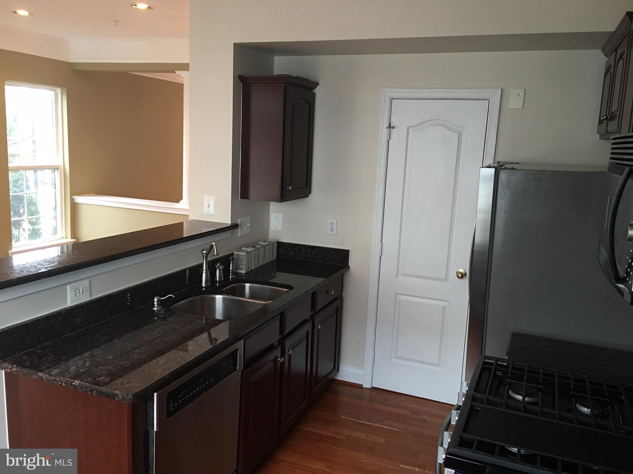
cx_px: 316
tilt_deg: -9.7
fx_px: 530
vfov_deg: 48.2
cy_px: 237
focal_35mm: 29
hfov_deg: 61.7
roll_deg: -3.6
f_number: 2.2
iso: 64
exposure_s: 1/15
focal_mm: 4.15
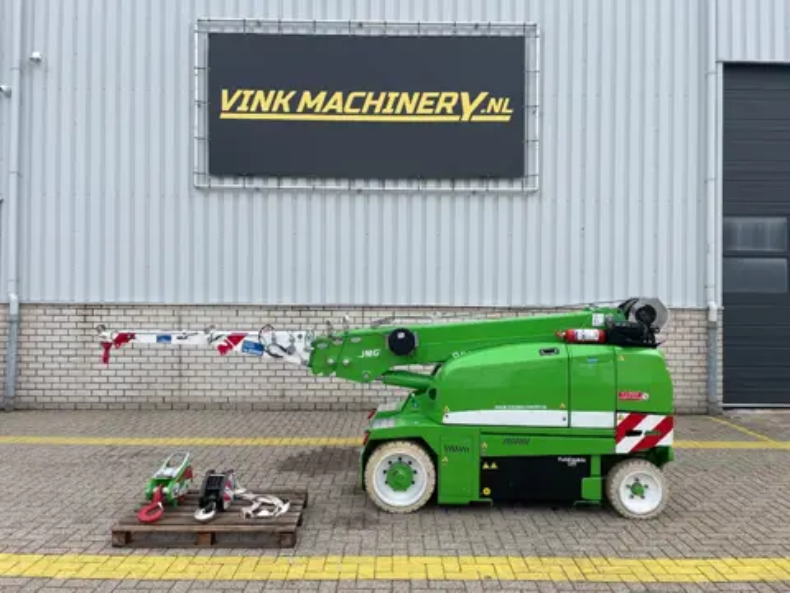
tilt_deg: +0.6
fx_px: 593
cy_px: 296
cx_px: 395
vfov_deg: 53.1
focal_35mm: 26
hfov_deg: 67.3
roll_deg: -0.9
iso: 32
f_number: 1.6
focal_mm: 4.2
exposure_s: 1/1233
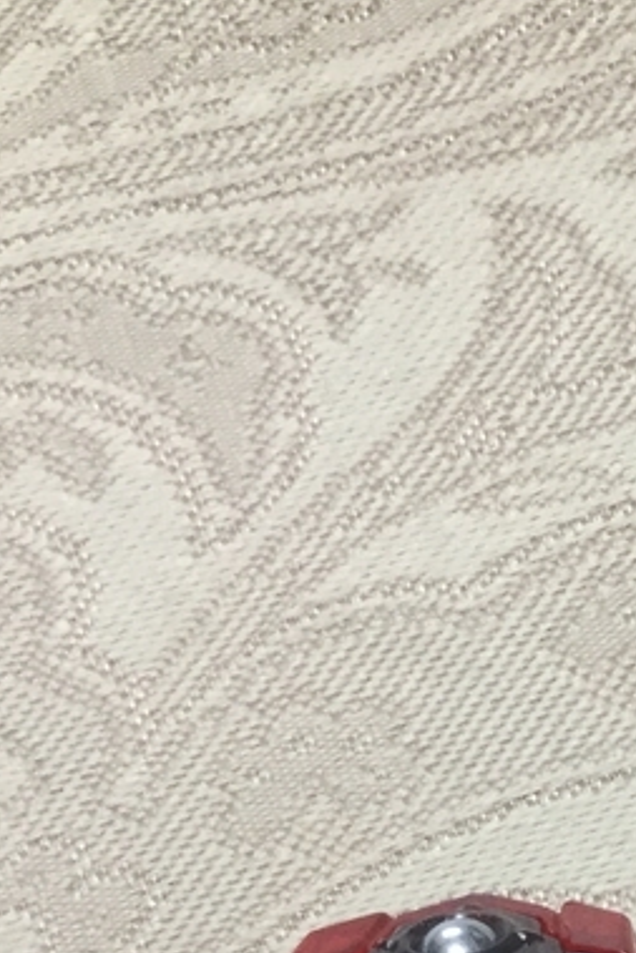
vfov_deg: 17.8
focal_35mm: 102
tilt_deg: -74.1
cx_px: 1048
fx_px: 2700
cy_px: 1451
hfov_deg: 12.5
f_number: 2.4
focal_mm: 3.3
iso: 64
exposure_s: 1/30
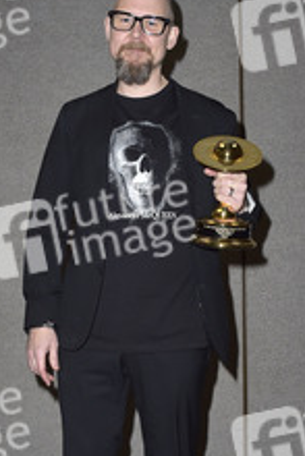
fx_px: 647
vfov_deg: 38.0
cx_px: 150
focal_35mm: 51
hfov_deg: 26.5
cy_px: 334
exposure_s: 1/250
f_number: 6.3
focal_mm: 28
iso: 500
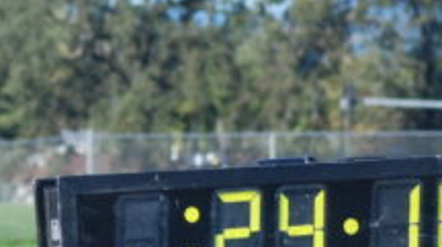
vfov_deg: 1.8
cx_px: -153
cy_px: 366
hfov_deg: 3.1
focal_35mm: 687
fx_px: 8044
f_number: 7.1
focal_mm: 92
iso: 400
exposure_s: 1/800
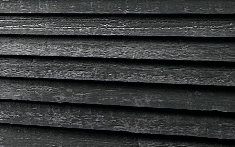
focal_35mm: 88
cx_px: -253
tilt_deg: +10.2
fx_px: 564
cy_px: -53
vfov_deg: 14.2
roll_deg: -2.3
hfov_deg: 16.7
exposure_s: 1/99
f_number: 2.2
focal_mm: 2.22
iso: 100
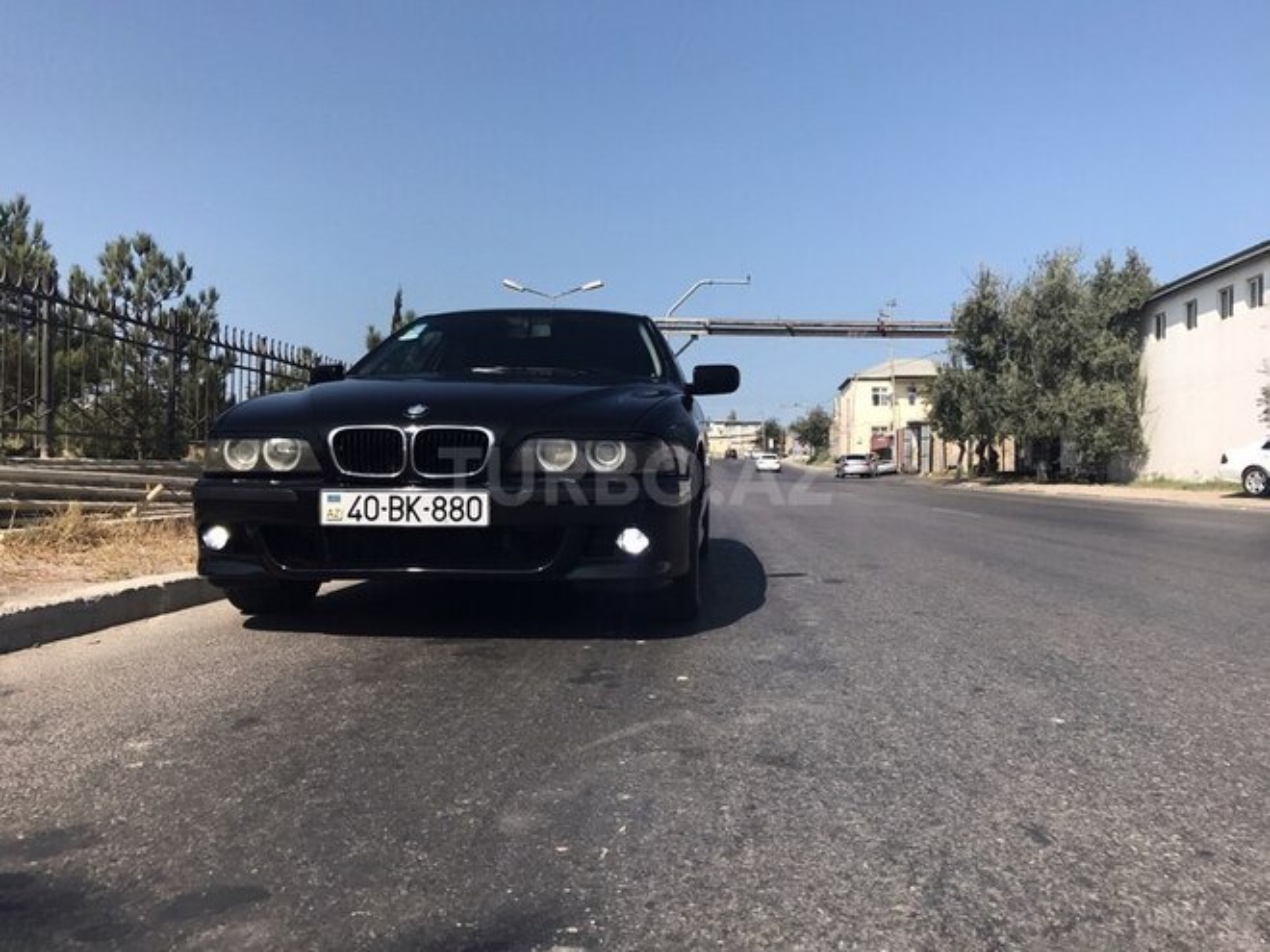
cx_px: 635
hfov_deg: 63.4
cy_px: 476
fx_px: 1027
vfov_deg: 49.7
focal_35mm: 28
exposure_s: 1/2037
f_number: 1.8
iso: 20
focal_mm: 3.99
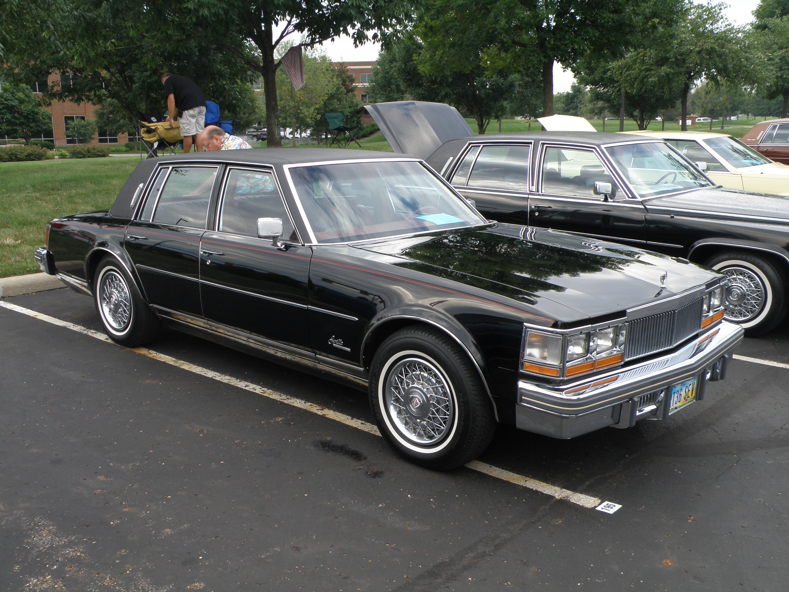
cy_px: 296
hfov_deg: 50.1
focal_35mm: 37
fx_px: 843
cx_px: 394
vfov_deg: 38.7
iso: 64
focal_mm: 6.64
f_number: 4.5
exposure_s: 1/60
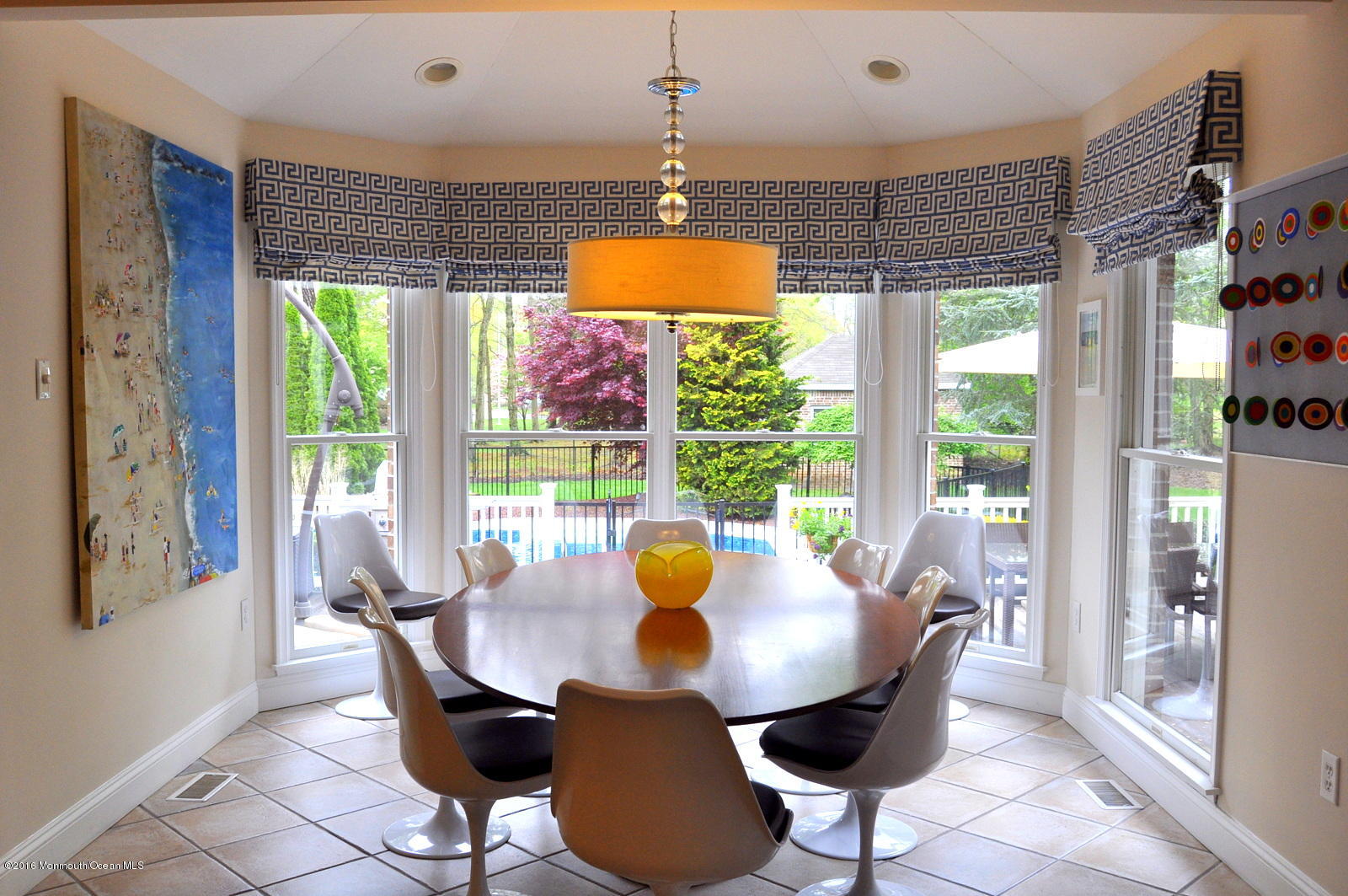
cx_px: 674
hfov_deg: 62.0
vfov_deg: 43.5
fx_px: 1122
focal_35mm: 30
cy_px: 448
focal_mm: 20
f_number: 5.6
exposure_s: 1/125
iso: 400
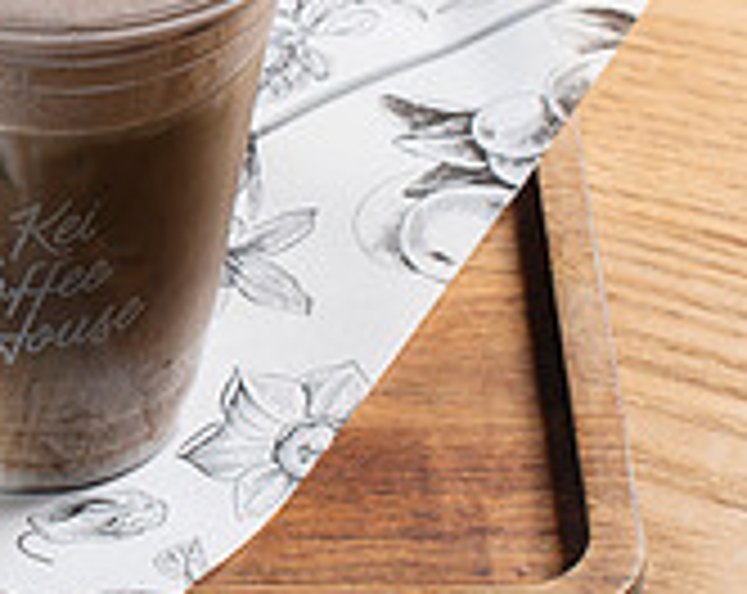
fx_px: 4367
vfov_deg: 7.8
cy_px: 146
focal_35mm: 198
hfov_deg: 9.6
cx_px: -161
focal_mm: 50
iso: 200
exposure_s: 1/250
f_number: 8
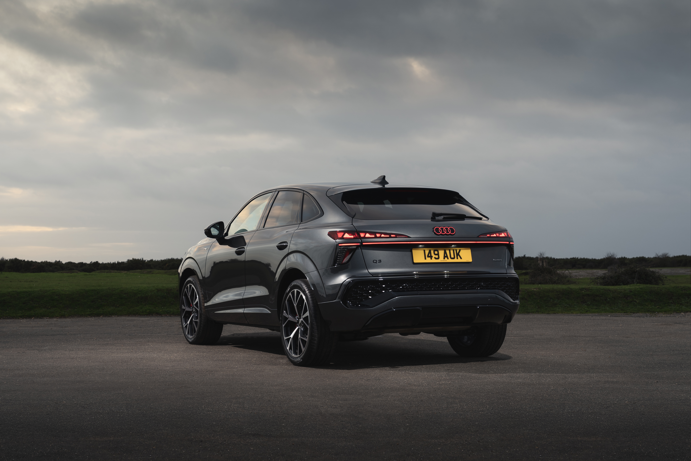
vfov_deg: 23.0
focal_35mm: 59
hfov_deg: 33.9
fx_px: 1132
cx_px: 346
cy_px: 230
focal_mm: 59
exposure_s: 1/30
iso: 100
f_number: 9
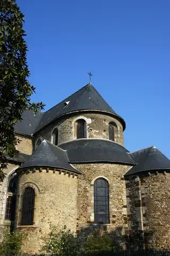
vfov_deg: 53.2
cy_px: 128
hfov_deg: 36.8
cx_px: 85
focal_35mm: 36
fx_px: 256
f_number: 8
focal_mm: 24
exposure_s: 1/500
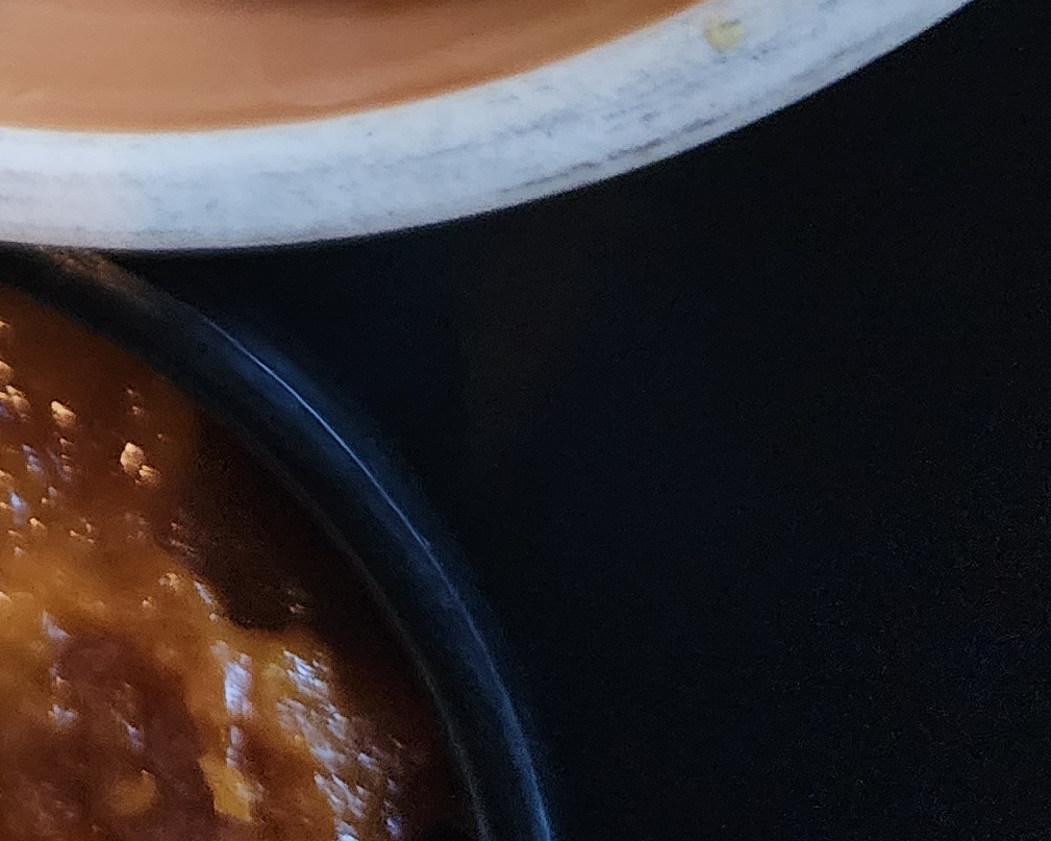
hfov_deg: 17.8
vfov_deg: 15.7
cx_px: -773
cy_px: -471
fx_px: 2768
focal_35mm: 89
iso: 640
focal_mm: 6.4
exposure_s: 1/120
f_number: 1.8
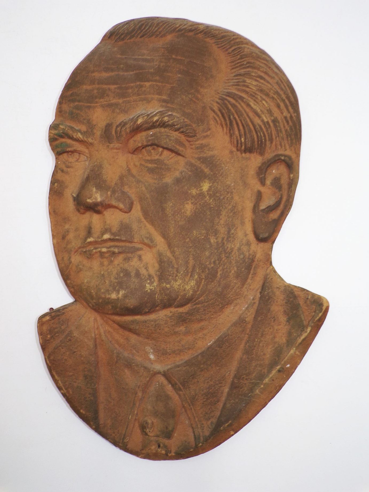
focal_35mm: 24
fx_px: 341
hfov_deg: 56.8
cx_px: 184
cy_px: 246
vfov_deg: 71.6
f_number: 4.4
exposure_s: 1/34
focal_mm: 4.3
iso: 80
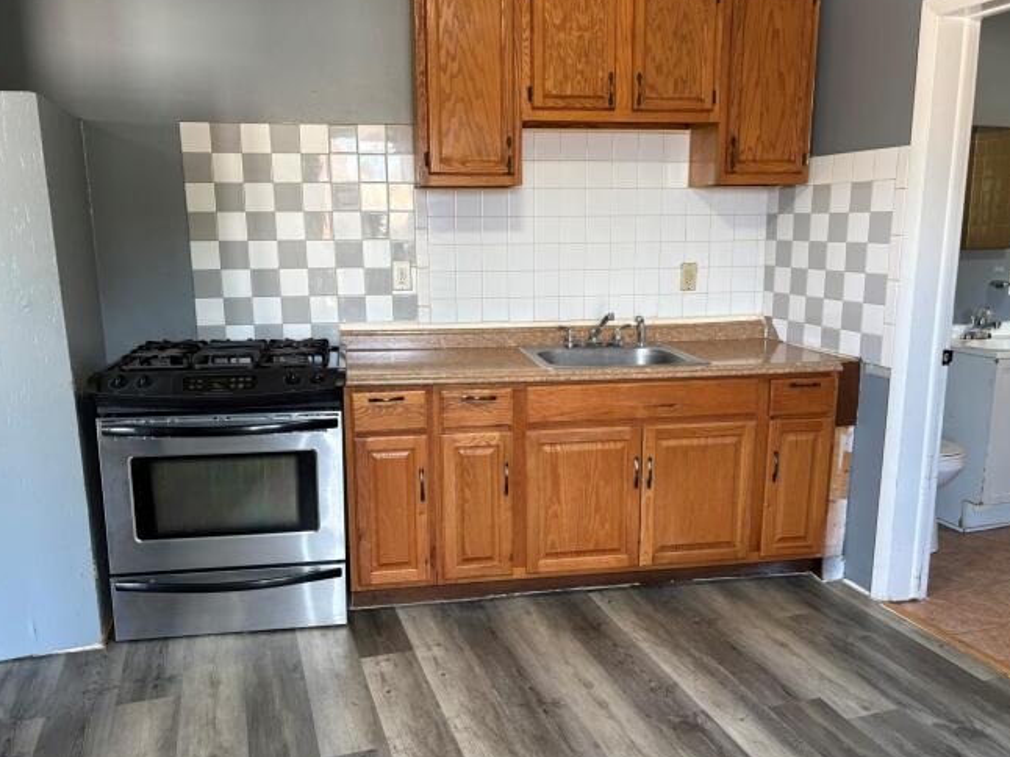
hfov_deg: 61.7
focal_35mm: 29
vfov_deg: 48.2
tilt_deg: -11.2
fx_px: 846
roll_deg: +1.5
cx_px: 496
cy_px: 400
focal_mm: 5.96
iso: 160
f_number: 1.6
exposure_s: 1/60
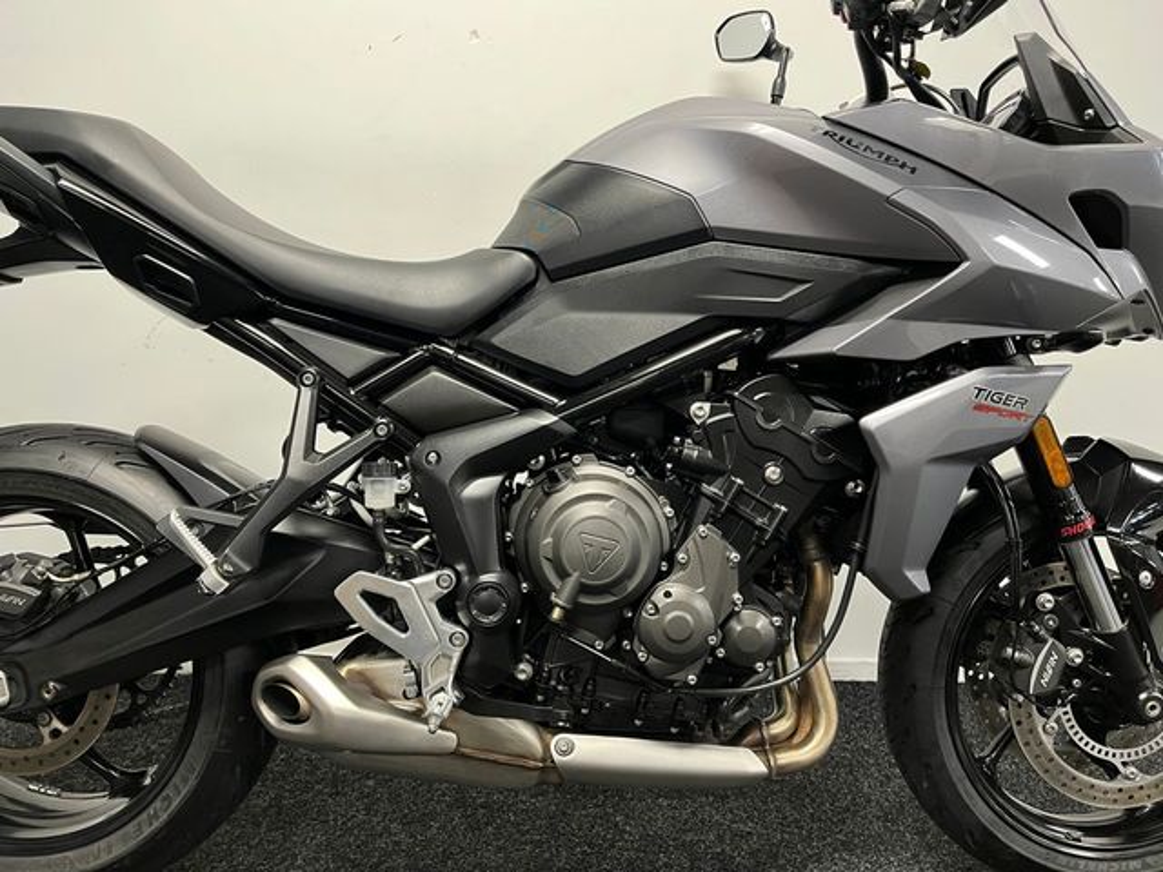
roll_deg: -0.4
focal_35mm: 26
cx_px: 582
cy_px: 436
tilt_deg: -8.8
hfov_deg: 67.3
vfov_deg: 53.1
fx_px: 874
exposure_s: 1/50
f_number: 1.6
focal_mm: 5.1
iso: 250
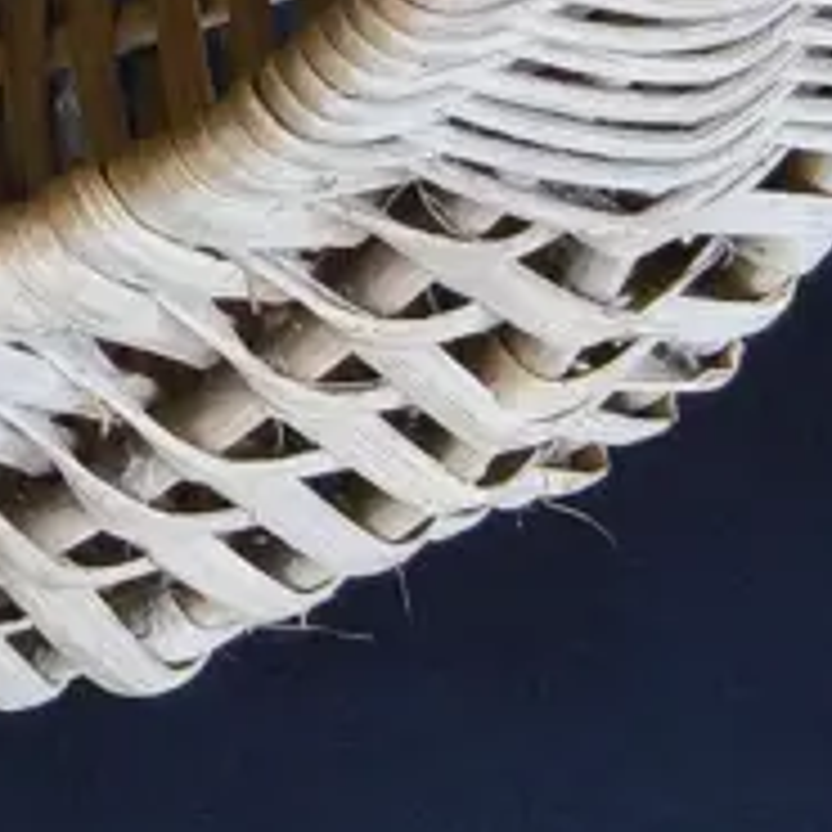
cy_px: -724
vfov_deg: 12.0
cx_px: -688
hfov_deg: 12.1
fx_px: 3589
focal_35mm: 132
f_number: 2
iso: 250
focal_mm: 2.87
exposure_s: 1/100
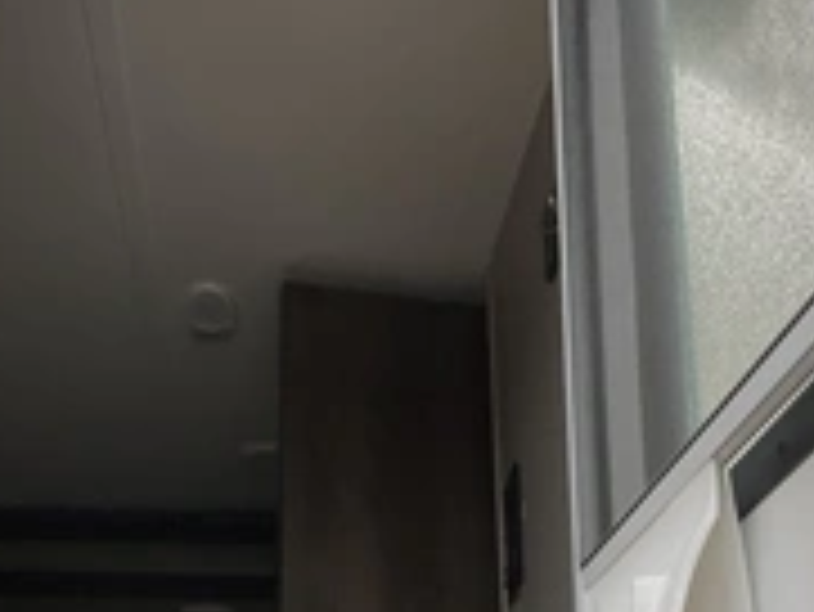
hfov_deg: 29.8
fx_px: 1506
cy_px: 522
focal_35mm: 64
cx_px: 220
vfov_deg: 22.5
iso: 25
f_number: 1.8
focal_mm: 3
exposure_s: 1/1168
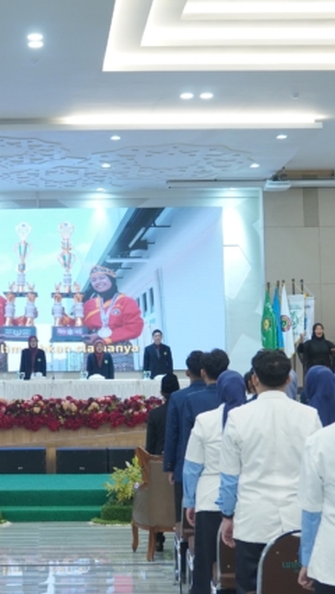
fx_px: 1073
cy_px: 317
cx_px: 6
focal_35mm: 68
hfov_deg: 17.4
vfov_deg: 31.0
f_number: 2.8
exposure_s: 1/160
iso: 1000
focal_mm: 24
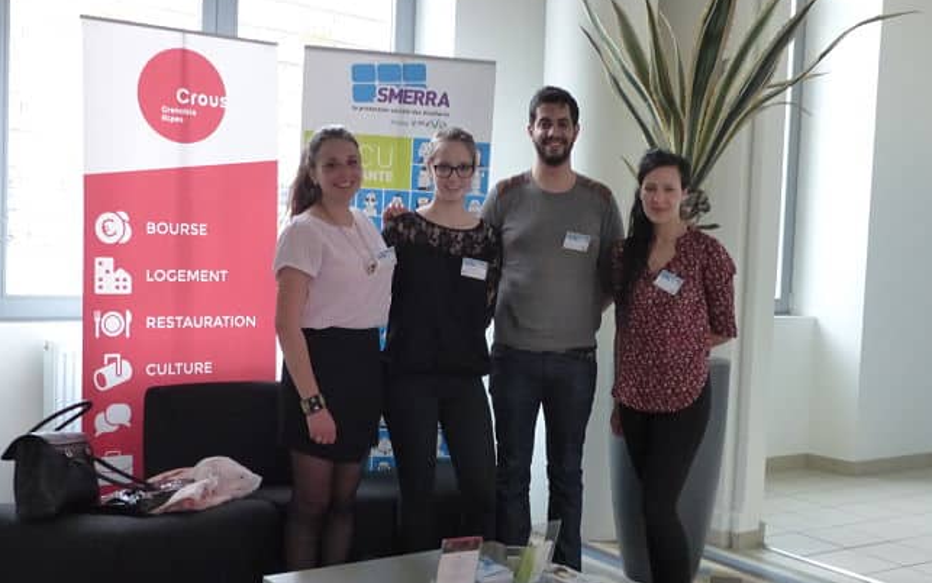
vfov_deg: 28.6
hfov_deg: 44.4
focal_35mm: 45
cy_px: 310
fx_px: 1143
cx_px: 468
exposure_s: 1/125
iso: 800
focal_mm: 7.6
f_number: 2.8
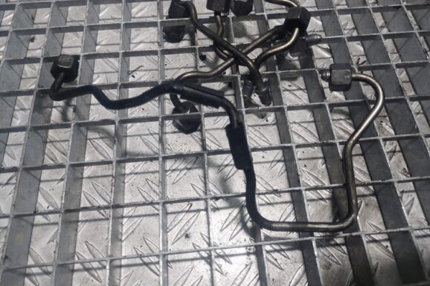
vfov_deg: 47.7
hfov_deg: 67.4
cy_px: 120
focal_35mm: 27
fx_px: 322
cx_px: 222
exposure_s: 1/100
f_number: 1.8
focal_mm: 5.23
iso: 64
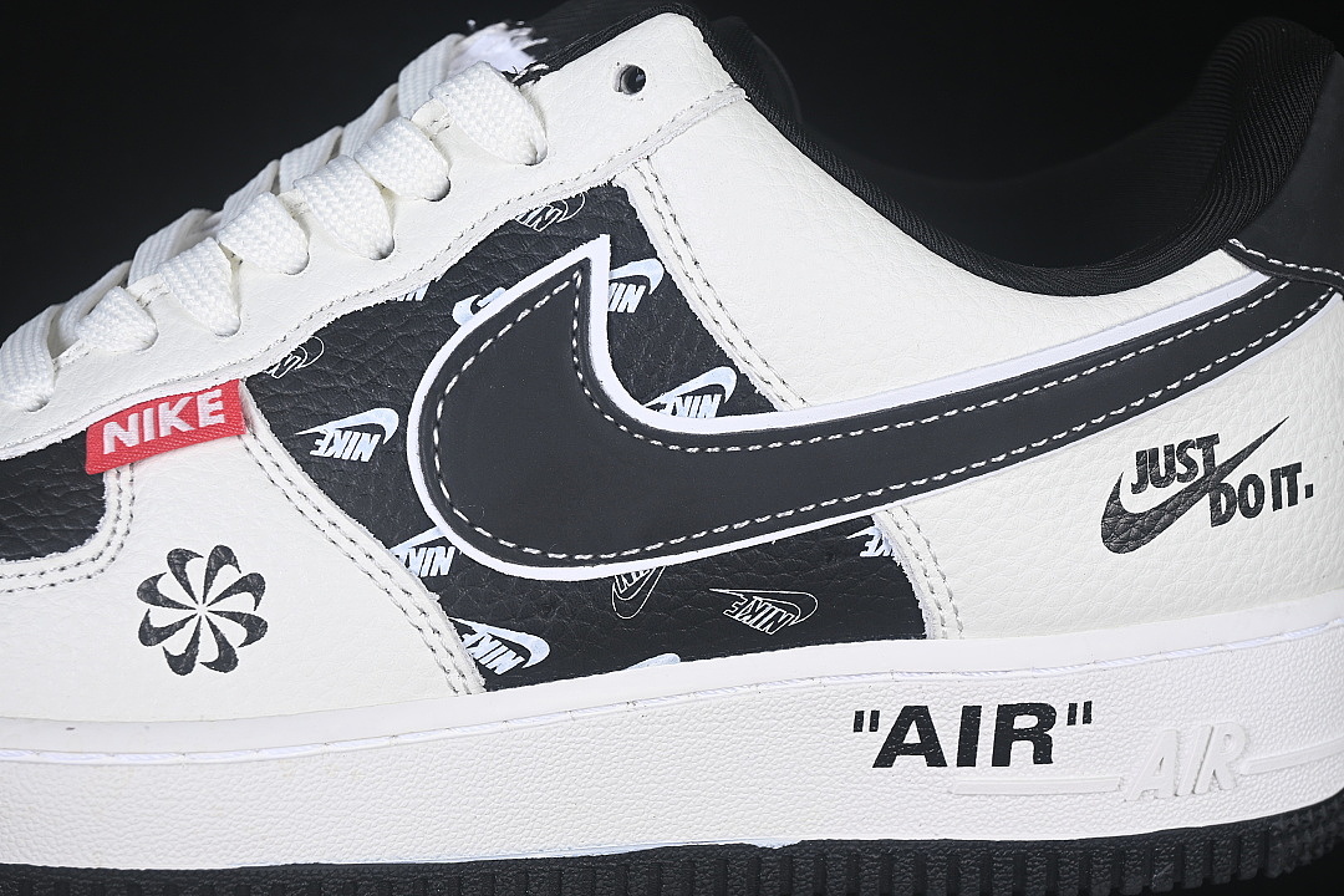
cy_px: 448
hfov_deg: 27.0
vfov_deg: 18.2
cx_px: 672
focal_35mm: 75
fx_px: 2800
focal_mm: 50
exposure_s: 1/80
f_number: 7.1
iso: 160
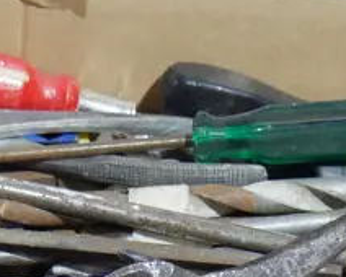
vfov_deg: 9.3
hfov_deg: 12.0
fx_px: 1640
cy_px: 478
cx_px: 75
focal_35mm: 160
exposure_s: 1/60
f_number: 4
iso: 500
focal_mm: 17
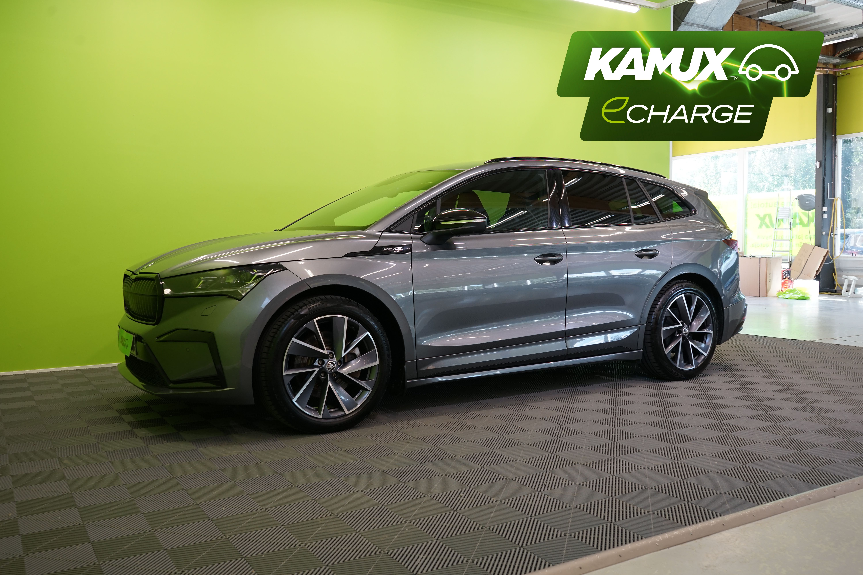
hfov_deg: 60.3
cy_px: 288
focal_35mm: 31
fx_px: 743
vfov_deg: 42.3
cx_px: 432
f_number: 6.3
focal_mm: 31
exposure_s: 1/30
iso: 500
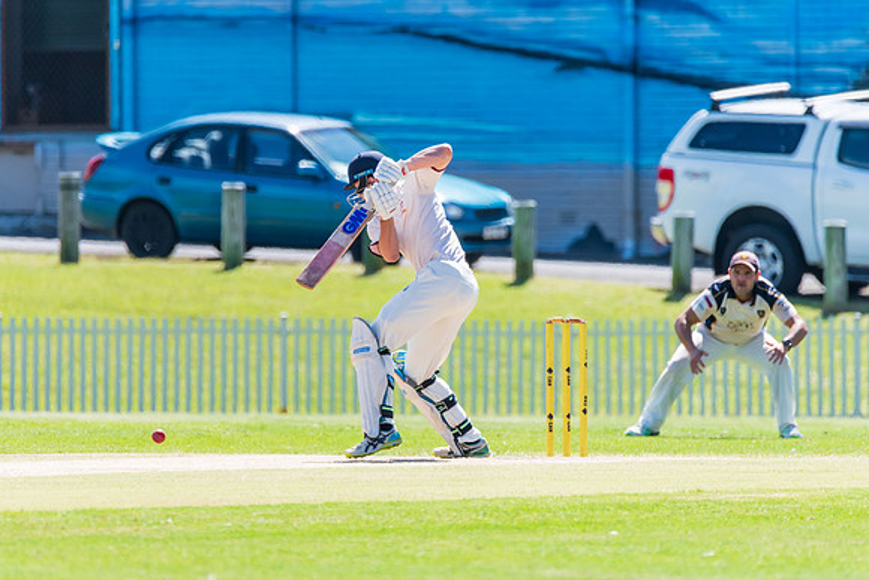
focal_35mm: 692
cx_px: 399
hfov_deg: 3.0
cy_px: 288
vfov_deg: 2.0
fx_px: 16698
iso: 640
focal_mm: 600
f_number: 6.3
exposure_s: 1/2000
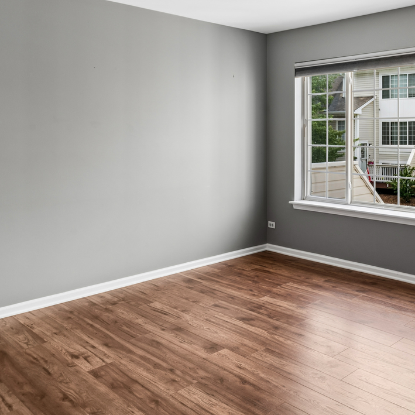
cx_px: 355
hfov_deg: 46.1
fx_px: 448
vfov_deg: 48.1
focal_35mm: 33
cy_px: 111
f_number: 11
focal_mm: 17
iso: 200
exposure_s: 1/20
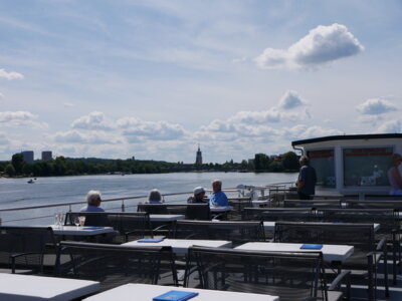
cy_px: 150
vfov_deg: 29.1
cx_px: 201
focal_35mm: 50
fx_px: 581
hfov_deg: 38.2
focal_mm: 25
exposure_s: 1/800
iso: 200
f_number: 11
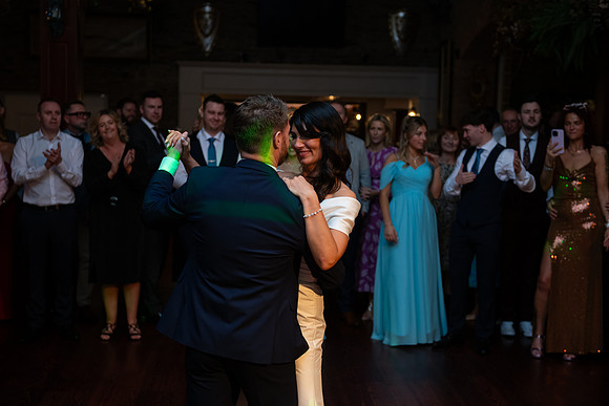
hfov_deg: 35.6
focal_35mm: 56
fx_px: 948
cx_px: 304
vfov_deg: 24.2
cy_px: 203
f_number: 3.5
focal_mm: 56
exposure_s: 1/160
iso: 640
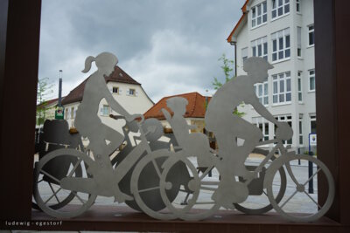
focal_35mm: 35
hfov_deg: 54.4
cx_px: 175
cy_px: 116
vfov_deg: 37.9
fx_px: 340
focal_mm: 35
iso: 100
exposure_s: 1/320
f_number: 5.6
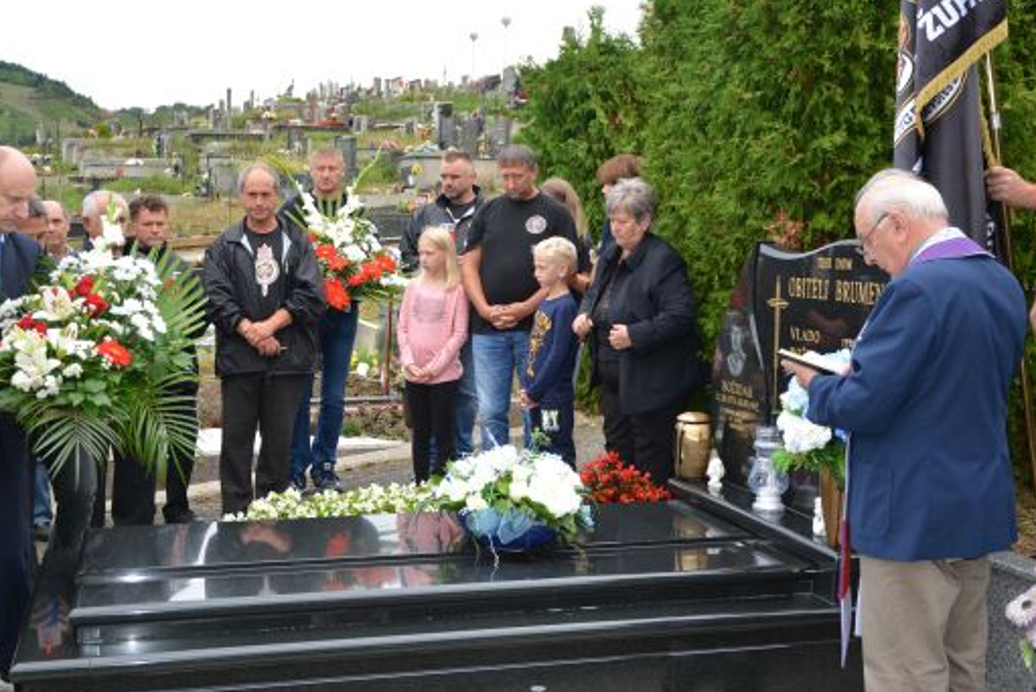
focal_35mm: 45
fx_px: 1295
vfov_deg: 29.9
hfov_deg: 43.6
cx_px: 487
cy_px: 341
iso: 200
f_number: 4
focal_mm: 26
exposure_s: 1/200
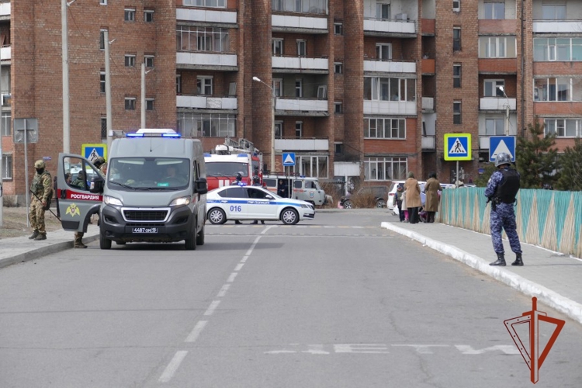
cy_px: 194
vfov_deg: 8.6
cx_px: 291
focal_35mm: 160
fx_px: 2586
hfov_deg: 12.8
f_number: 3.9
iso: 125
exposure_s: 1/1000
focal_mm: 58.01
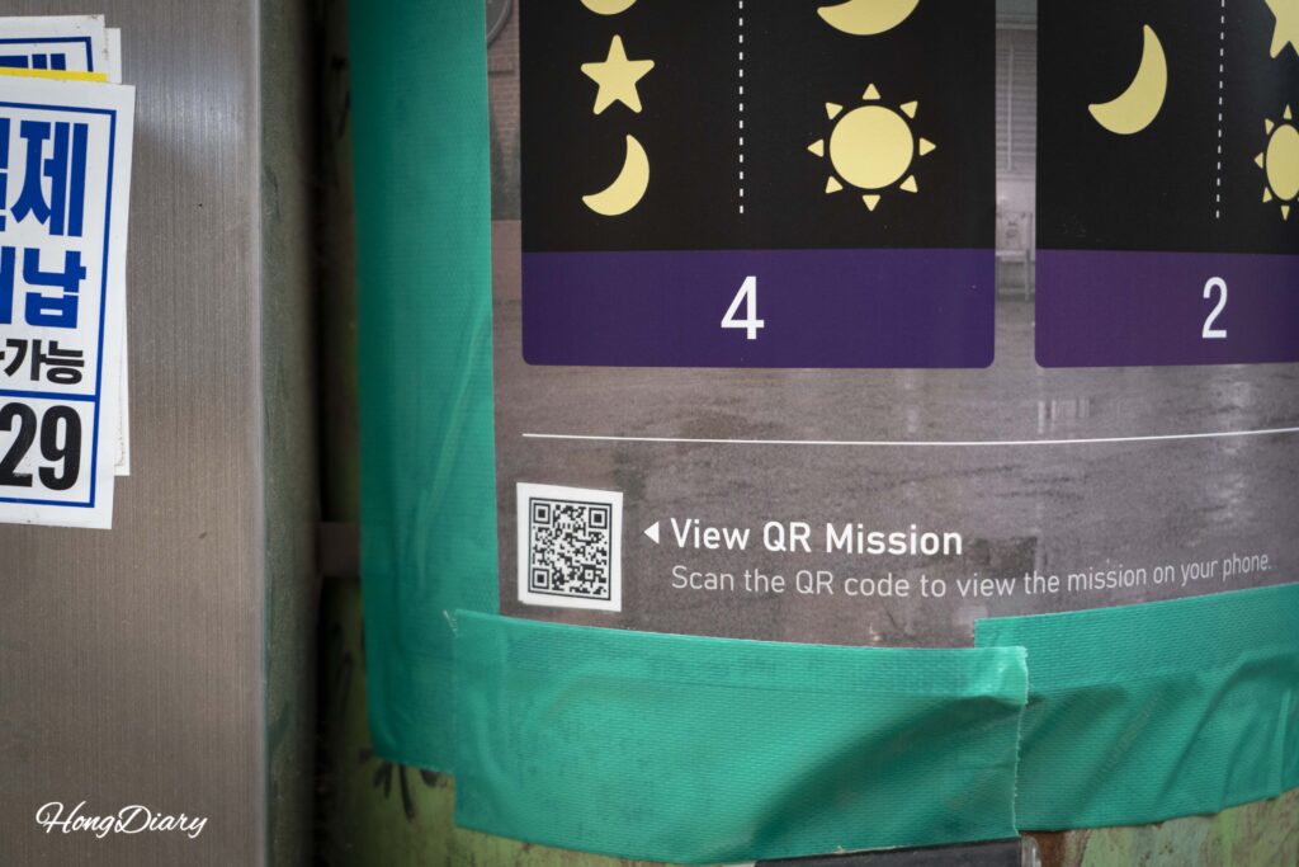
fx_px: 1985
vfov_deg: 24.6
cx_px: 650
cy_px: 434
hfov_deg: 36.2
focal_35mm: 55
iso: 1600
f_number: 5.6
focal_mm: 55
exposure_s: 1/160
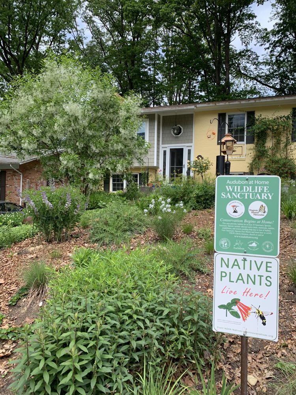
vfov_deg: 67.3
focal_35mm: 26
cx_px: 148
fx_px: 296
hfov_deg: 53.1
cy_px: 198
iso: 25
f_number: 1.8
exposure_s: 1/936
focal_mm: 4.25
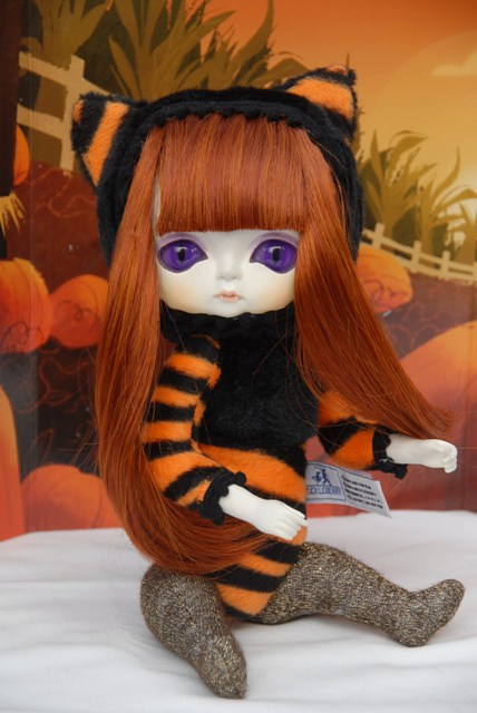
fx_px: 2528
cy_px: 356
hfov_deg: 10.8
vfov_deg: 16.1
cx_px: 238
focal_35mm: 128
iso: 200
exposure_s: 1/100
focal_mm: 85
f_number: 8
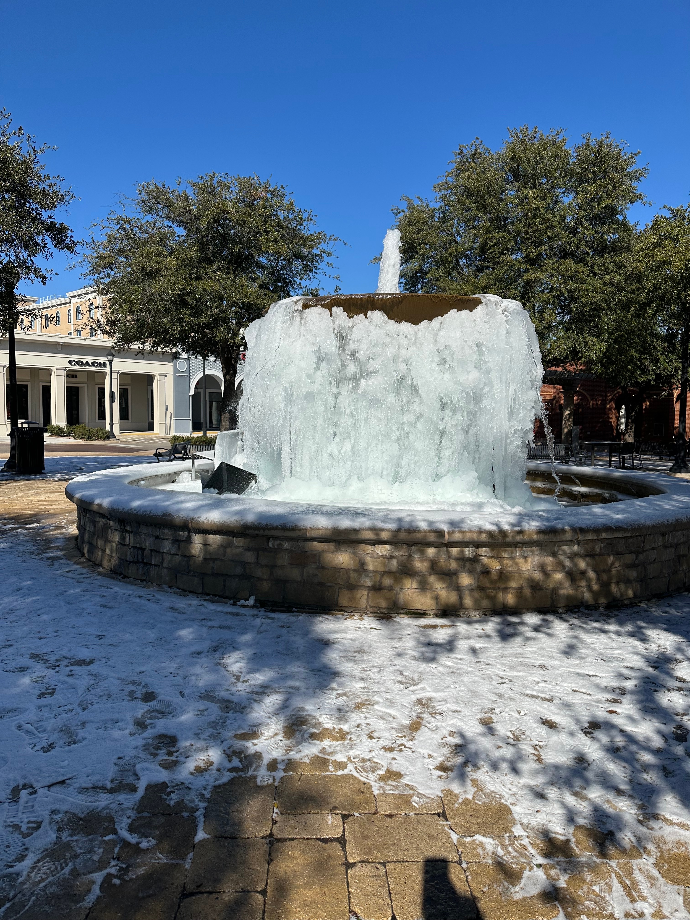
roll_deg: -0.7
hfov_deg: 56.8
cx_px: 345
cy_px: 460
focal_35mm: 24
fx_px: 638
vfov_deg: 71.6
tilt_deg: -2.6
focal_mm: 6.86
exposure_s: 1/9709
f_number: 1.78
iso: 80
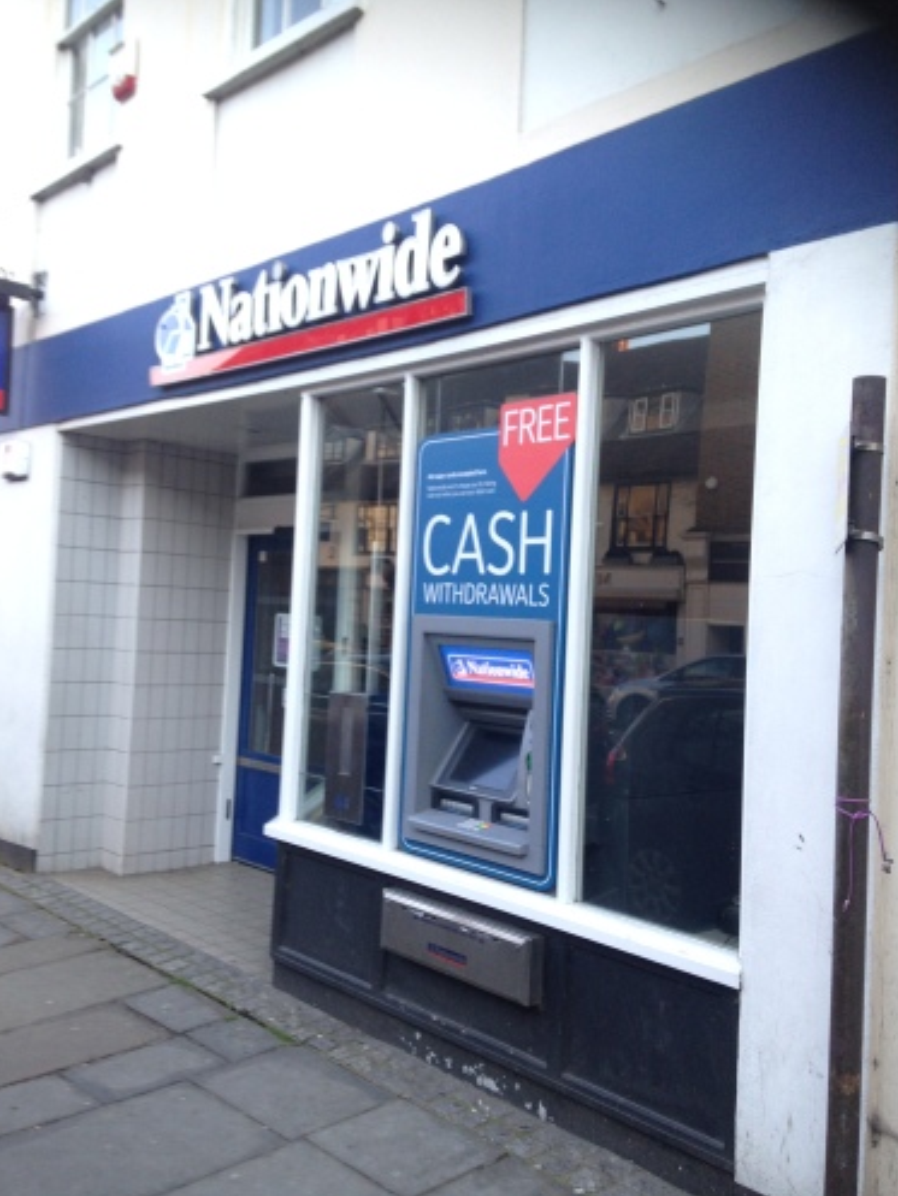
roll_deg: -1.1
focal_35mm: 34
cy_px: 592
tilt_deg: +0.2
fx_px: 1176
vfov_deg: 53.9
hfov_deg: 41.8
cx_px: 455
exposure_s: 1/120
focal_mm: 4.12
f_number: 2.4
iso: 80
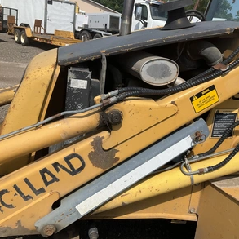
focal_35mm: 35
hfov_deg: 47.0
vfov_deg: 47.2
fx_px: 273
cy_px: 119
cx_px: 139
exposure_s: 1/2427
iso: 25
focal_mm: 3
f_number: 1.8
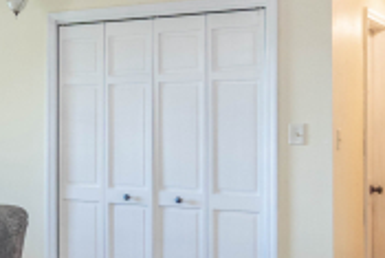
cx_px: -294
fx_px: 824
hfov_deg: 19.9
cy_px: 108
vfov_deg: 17.7
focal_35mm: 77
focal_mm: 18
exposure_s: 1/50
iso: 400
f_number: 4.5
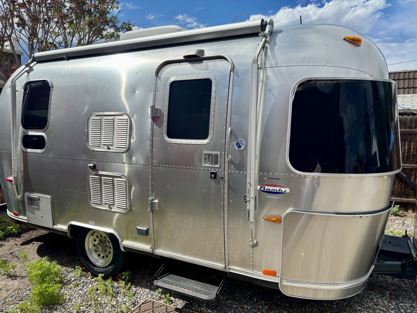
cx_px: 208
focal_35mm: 26
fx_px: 313
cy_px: 156
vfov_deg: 53.1
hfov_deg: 67.3
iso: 50
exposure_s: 1/4425
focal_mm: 5.96
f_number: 1.6
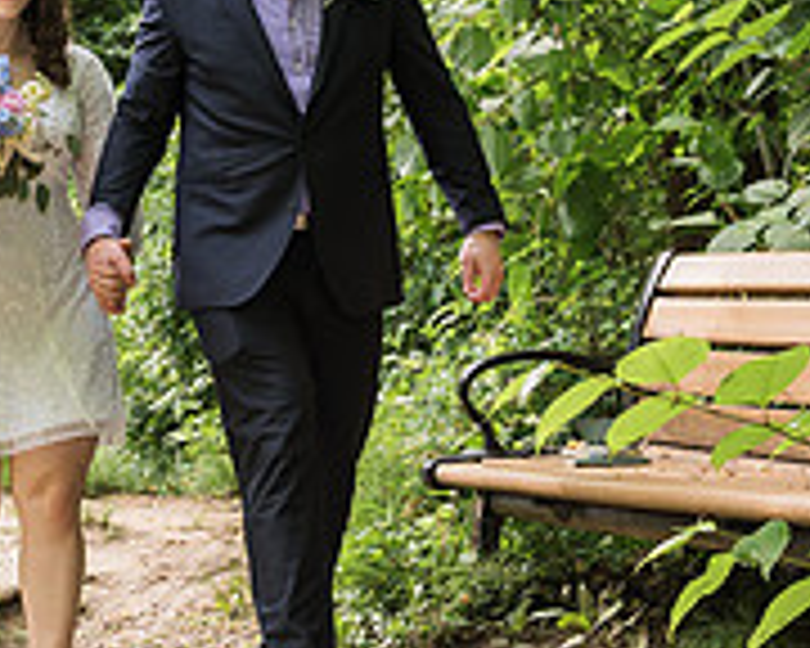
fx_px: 2565
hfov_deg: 17.4
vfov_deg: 14.3
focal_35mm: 107
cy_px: 115
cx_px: -51
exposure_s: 1/160
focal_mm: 34
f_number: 4
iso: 200
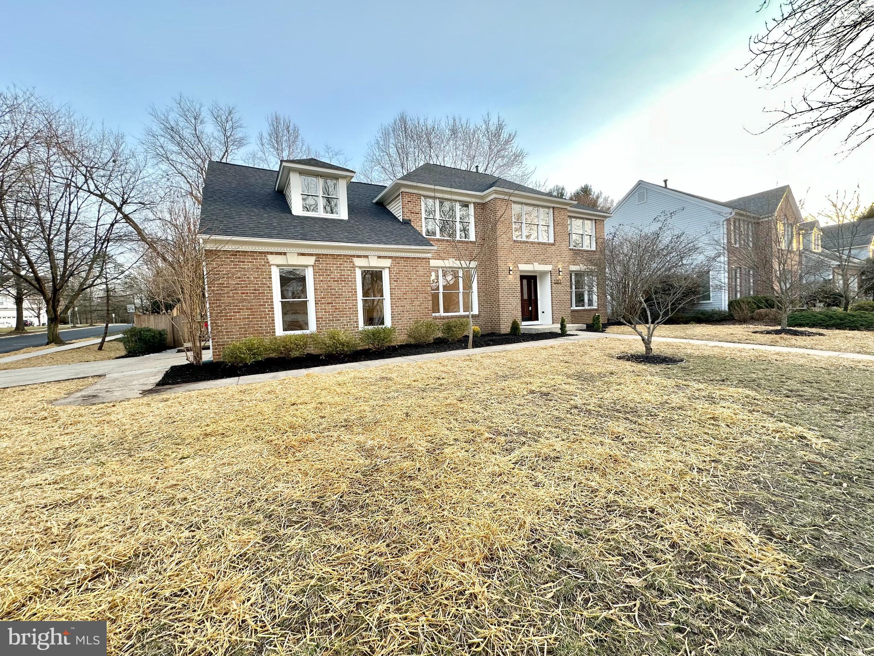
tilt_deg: -1.8
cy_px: 328
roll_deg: +2.6
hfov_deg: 102.1
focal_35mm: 14
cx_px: 437
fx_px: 353
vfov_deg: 85.7
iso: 50
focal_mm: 2.22
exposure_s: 1/99
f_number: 2.2
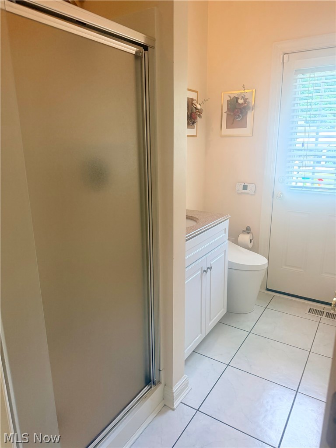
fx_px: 311
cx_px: 168
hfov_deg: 56.8
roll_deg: +0.4
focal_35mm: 24
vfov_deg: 71.6
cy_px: 224
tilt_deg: -14.1
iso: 200
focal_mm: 6.76
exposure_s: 1/217
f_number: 1.78
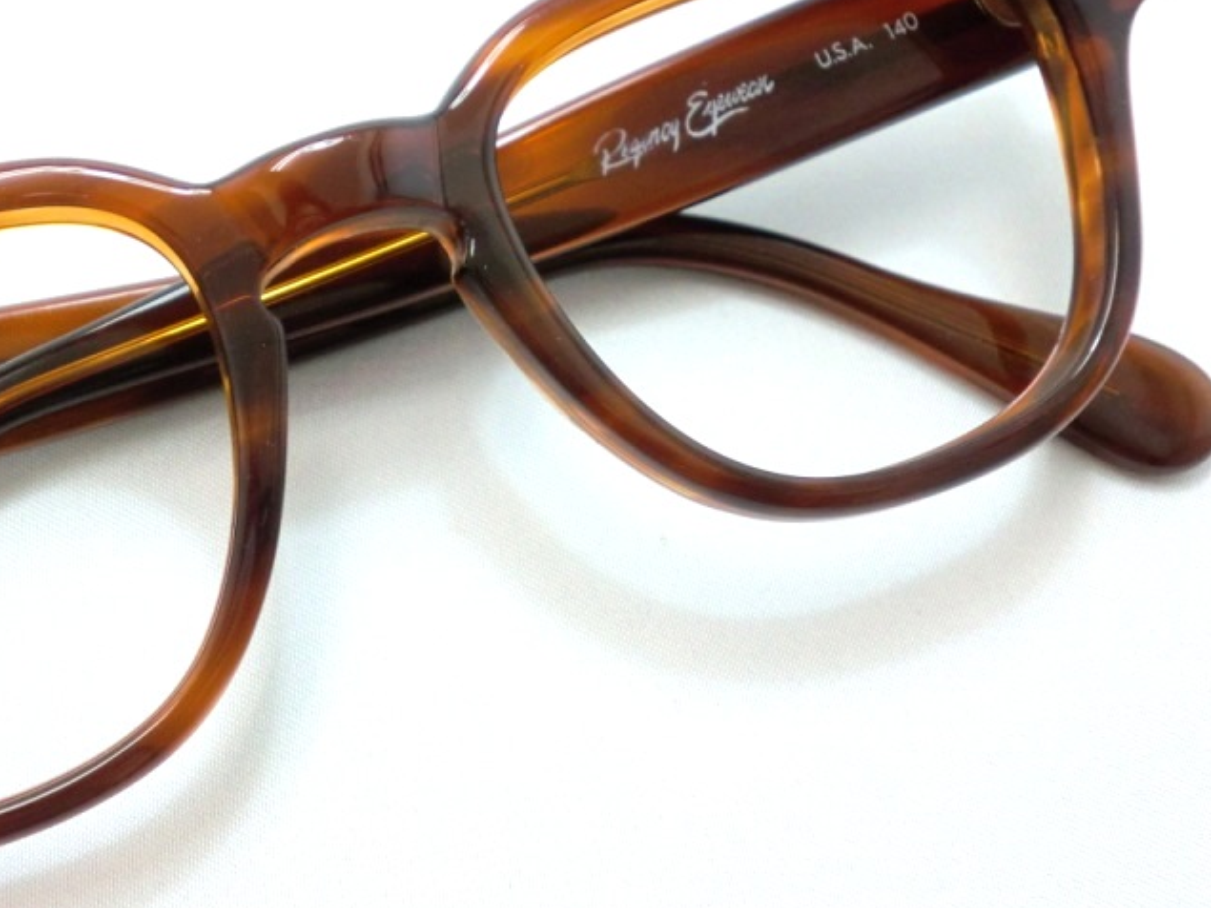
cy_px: 446
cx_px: 296
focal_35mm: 50
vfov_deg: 29.1
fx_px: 1749
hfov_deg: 37.2
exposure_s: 1/60
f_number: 2.8
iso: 250
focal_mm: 5.58
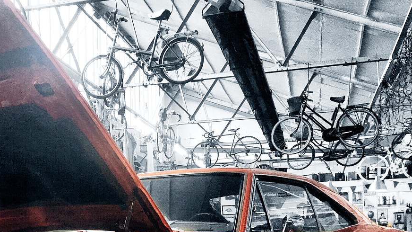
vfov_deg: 19.7
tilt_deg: -1.5
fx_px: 633
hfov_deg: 34.9
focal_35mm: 58
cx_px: 80
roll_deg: +0.9
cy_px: 261
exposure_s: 1/50
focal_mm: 4.15
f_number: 2.2
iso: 32
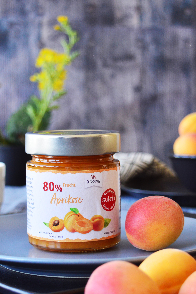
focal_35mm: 91
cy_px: 181
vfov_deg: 22.4
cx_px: 77
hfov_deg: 15.0
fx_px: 744
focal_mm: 36
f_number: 5
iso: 200
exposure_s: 1/50
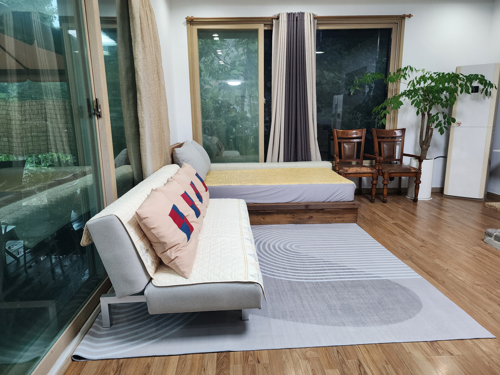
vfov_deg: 58.9
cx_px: 250
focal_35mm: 23
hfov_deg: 73.9
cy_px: 188
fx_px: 332
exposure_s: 1/120
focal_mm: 6.4
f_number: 1.8
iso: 200
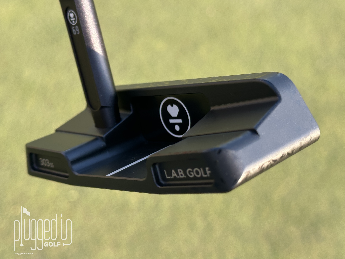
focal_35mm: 48
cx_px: 172
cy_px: 130
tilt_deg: -46.4
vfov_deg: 30.3
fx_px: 478
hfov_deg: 39.7
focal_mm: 6.86
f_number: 1.78
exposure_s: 1/221
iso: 64
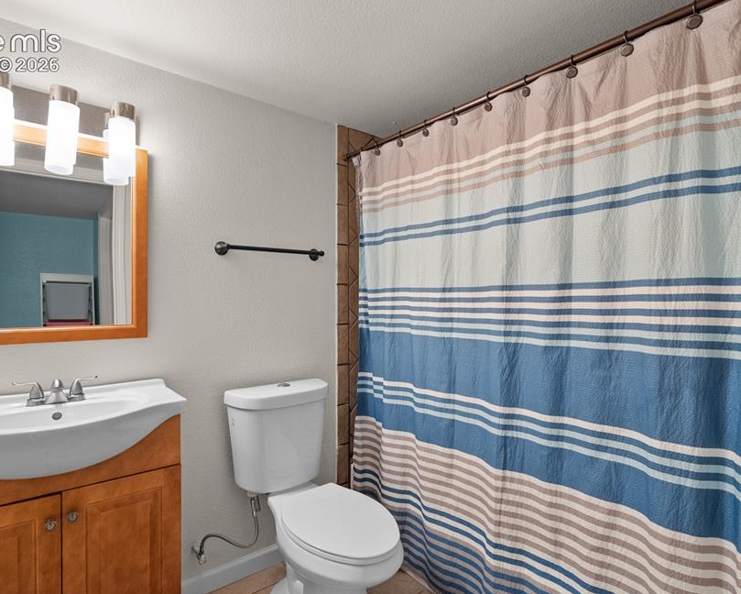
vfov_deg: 70.9
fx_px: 417
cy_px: 304
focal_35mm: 19
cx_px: 351
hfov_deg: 83.2
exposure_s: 1/50
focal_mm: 16
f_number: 7.1
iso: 4000
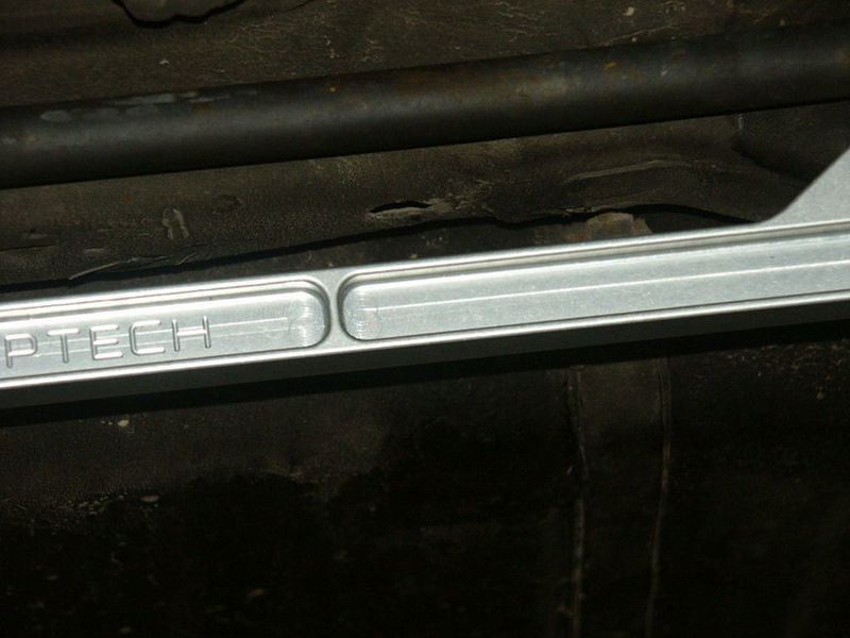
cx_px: 425
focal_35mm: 195
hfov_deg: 10.1
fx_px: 4788
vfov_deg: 7.6
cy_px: 319
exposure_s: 1/180
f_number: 3.5
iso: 200
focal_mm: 49.26
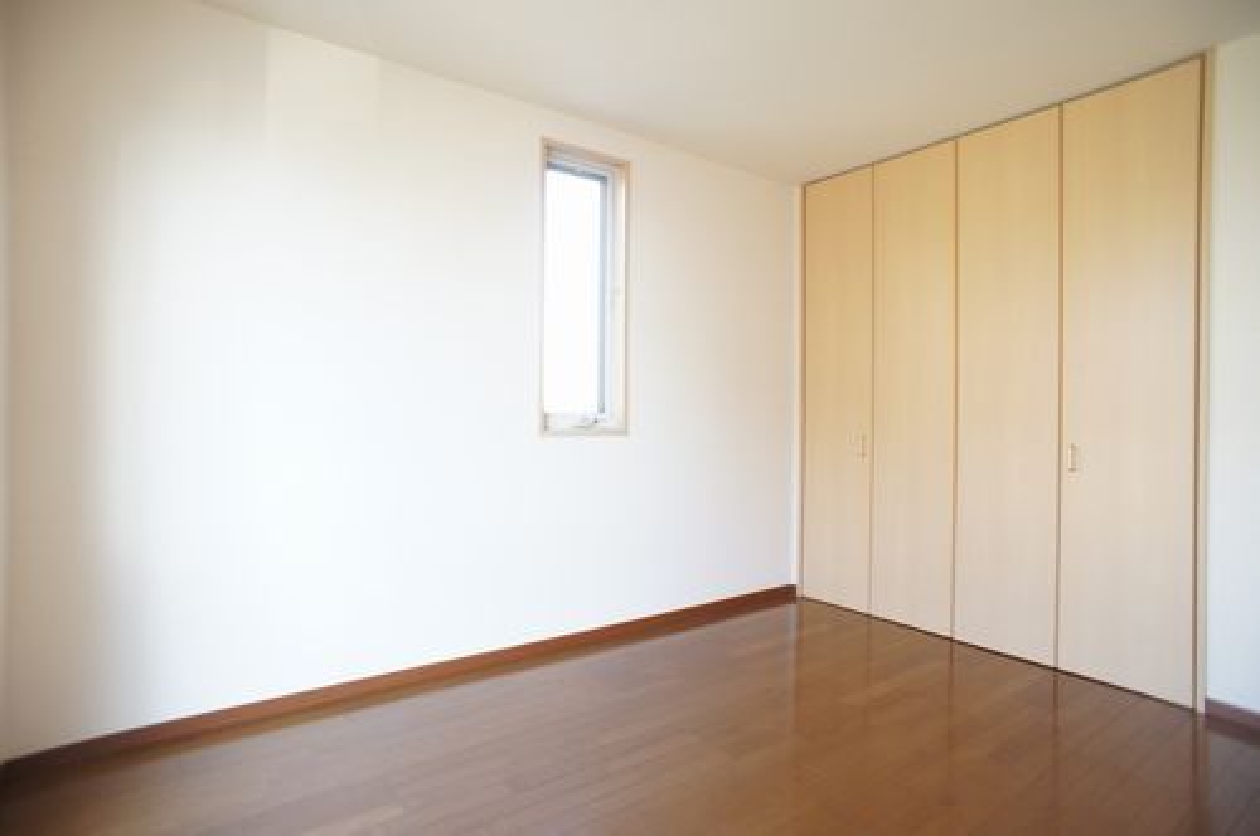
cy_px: 418
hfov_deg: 73.8
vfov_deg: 53.0
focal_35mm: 24
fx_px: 839
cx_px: 630
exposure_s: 1/40
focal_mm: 16
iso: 200
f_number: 3.2
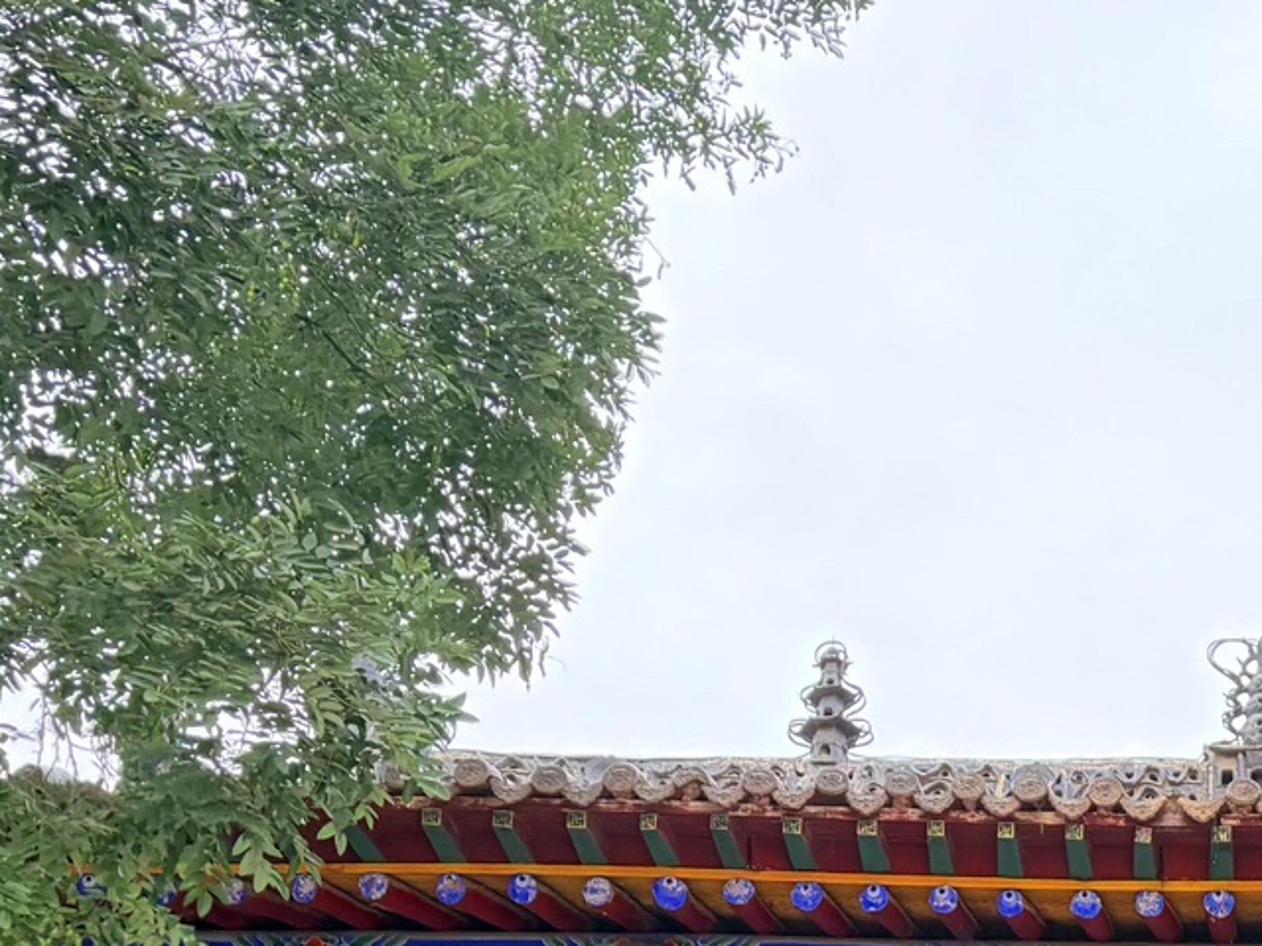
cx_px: 1260
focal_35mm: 75
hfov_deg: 24.8
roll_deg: +1.2
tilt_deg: +26.1
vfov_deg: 18.6
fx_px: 2734
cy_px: 1121
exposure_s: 1/60
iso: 250
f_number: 1.78
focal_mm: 6.76
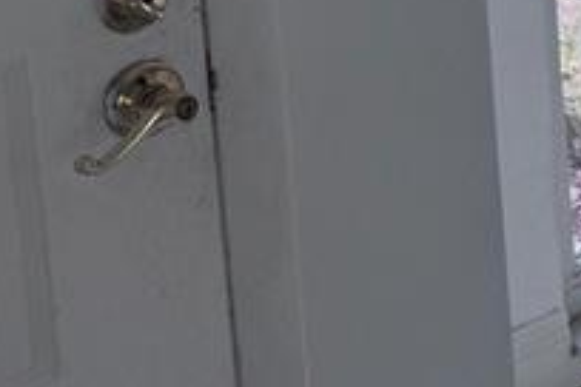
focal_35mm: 125
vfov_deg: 10.3
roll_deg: +1.4
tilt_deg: -7.3
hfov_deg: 12.7
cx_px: 1396
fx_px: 2017
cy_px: -316
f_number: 1.78
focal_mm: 6.76
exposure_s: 1/293
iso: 80
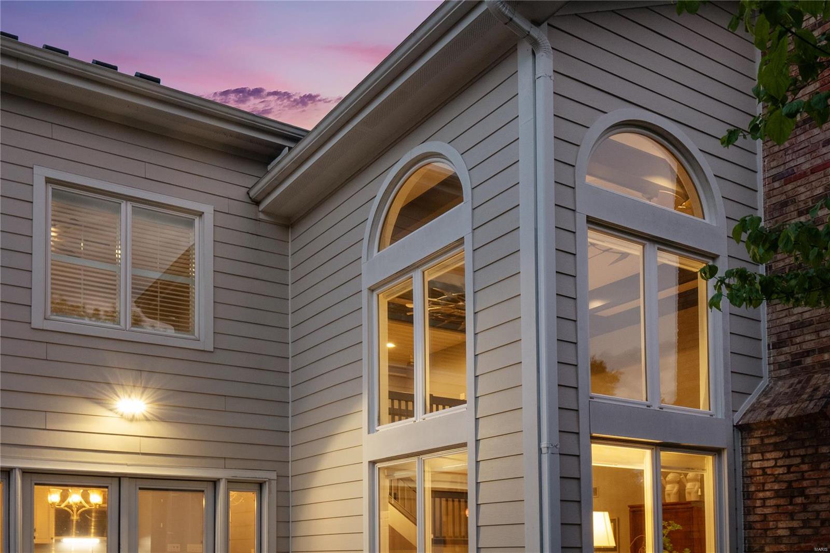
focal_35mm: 36
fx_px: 830
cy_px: 276
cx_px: 415
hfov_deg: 53.1
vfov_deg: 36.9
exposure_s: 1/4
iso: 400
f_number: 10
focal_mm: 18
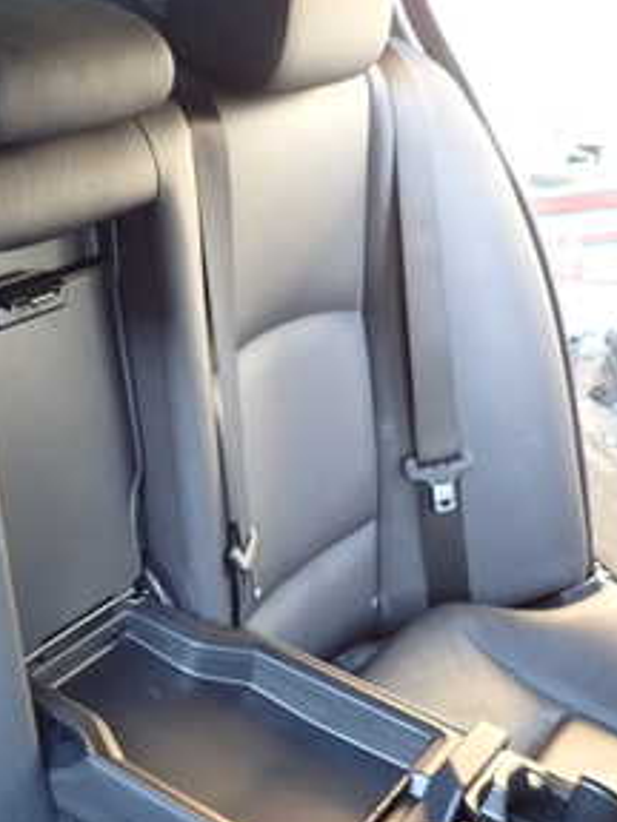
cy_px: 451
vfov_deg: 36.8
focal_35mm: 52
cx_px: -69
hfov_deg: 25.8
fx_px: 1236
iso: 200
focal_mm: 4.5
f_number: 2
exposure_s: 1/30
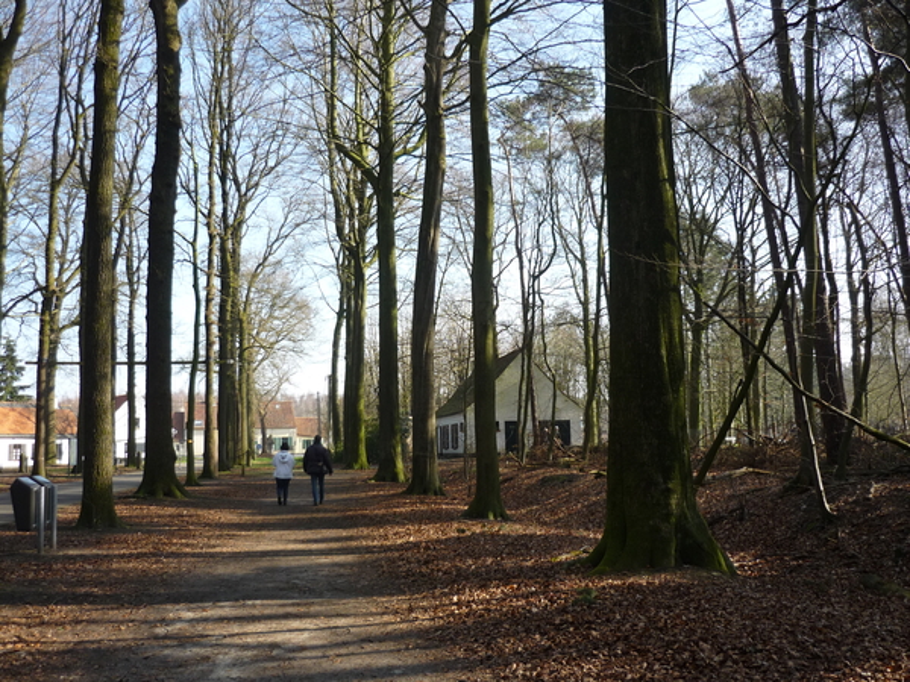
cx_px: 455
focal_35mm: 33
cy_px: 341
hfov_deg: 55.4
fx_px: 868
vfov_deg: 42.9
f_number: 2.8
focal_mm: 5.5
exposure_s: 1/320
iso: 100
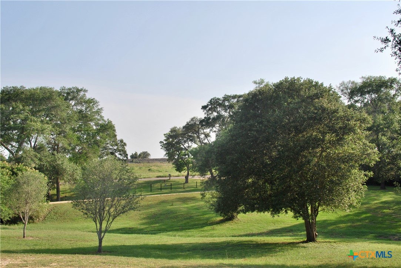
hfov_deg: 44.9
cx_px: 200
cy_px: 134
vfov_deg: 30.9
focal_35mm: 44
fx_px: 485
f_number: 9
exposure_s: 1/200
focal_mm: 29
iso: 100
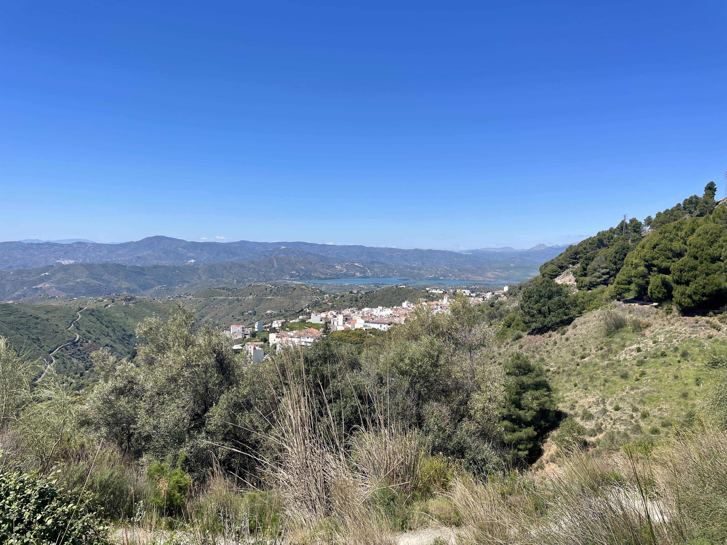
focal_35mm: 26
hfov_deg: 67.3
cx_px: 364
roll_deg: -2.3
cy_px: 272
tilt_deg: -2.1
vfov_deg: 53.1
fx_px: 546
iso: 32
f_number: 1.6
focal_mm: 4.2
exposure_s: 1/3610
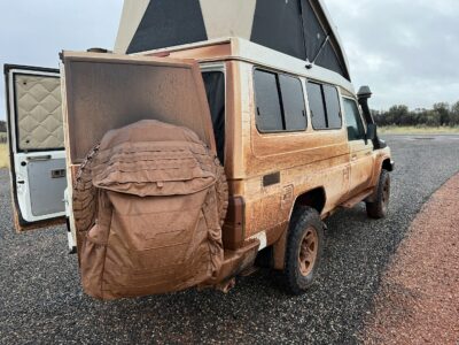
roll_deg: +0.4
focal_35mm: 26
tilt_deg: -8.5
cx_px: 230
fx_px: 345
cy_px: 172
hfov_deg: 67.3
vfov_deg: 53.1
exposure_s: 1/60
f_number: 1.5
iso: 160
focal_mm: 5.7
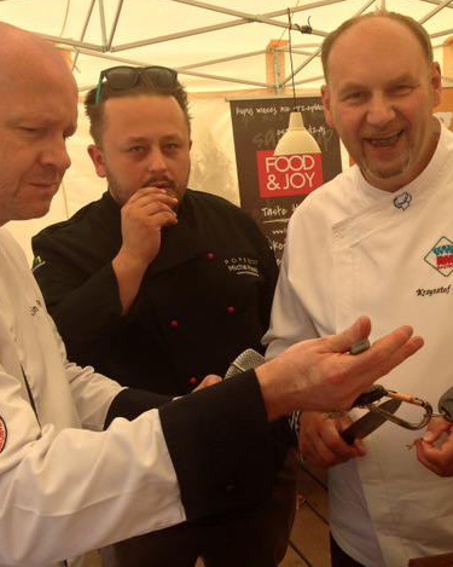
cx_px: 284
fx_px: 738
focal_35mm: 44
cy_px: 287
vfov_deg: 42.0
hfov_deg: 34.0
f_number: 2.4
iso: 50
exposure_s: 1/1004
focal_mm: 4.12
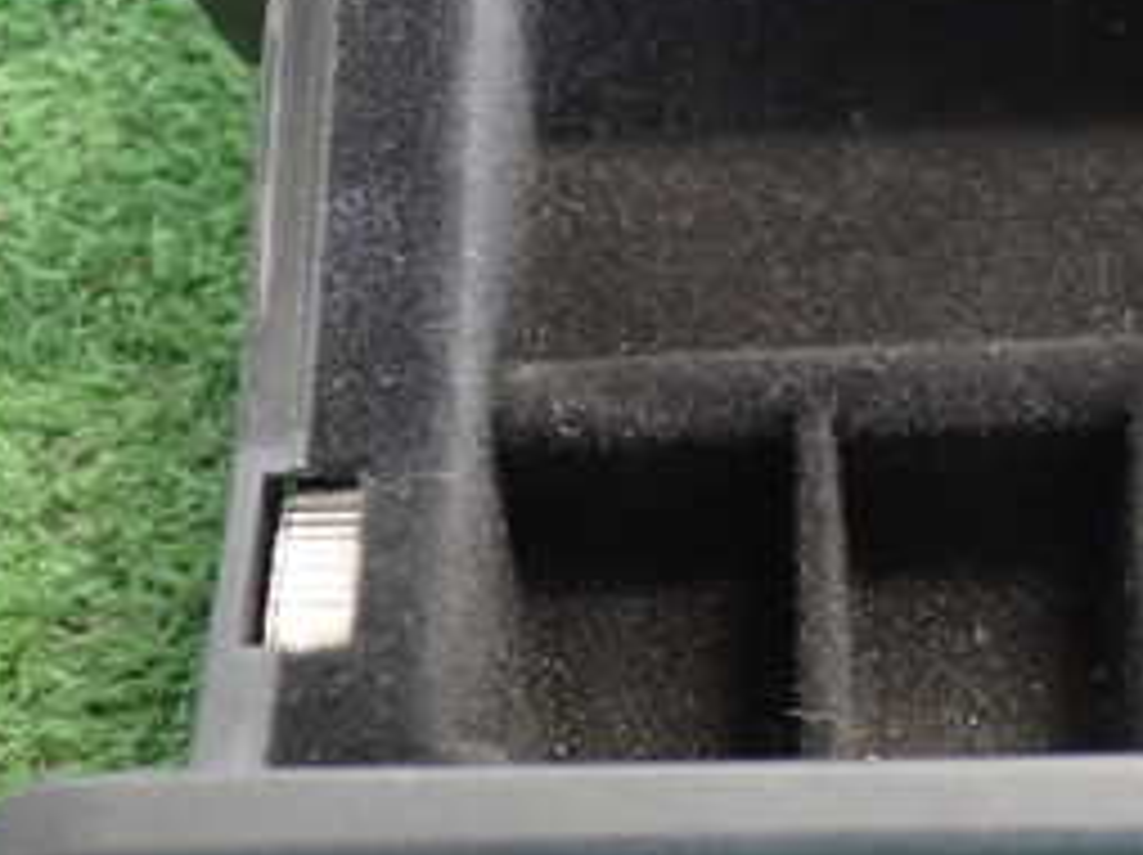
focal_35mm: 97
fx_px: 3200
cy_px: 405
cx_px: 927
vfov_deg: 15.2
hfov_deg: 20.0
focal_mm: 7.31
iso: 800
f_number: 2.8
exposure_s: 1/13
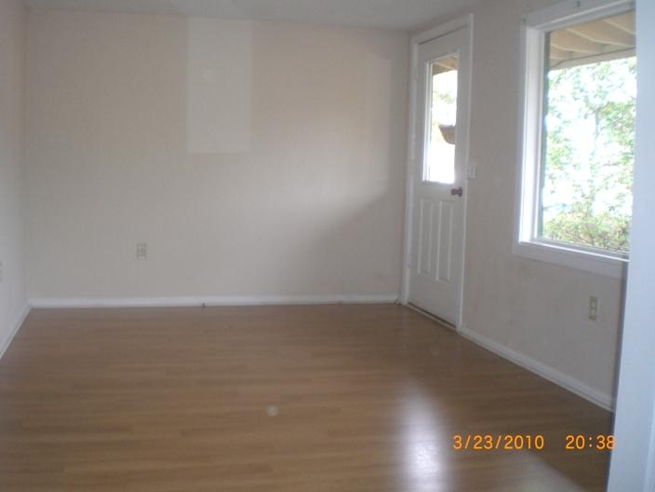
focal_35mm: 38
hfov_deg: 49.0
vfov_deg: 37.7
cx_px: 328
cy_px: 246
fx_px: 719
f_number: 3.1
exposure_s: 1/60
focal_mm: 6.3
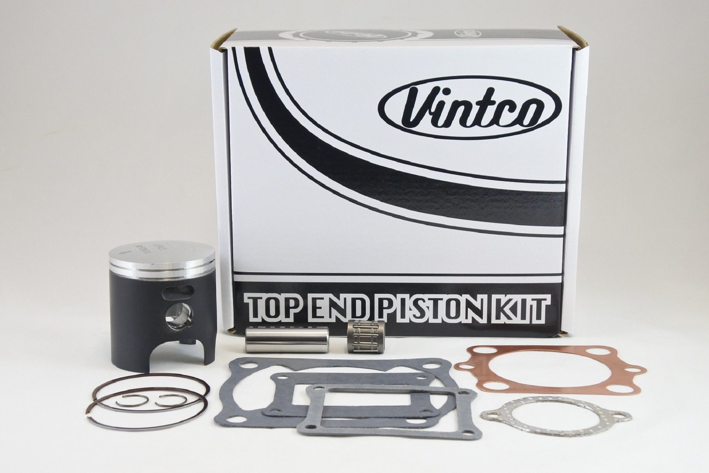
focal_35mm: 56
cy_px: 236
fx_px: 1103
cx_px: 354
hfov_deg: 35.6
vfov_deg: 24.2
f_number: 4.8
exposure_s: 1/125
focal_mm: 21
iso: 720
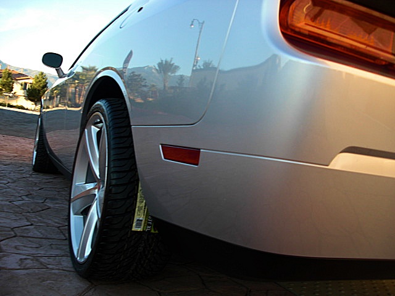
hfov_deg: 51.4
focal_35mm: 36
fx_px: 411
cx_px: 198
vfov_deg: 39.7
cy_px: 148
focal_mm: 6.3
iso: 50
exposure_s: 1/100
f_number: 2.8
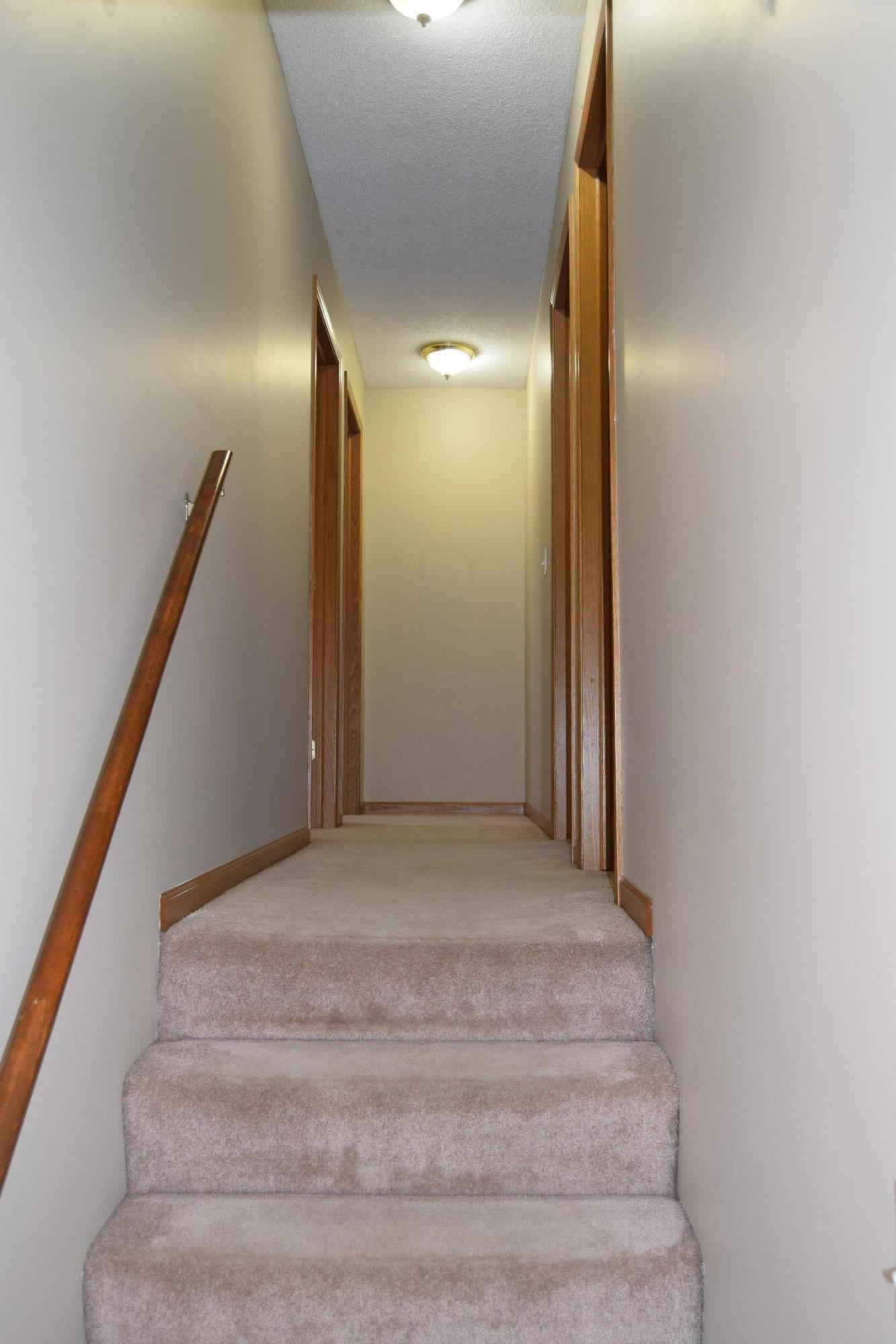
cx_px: 448
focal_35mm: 33
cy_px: 672
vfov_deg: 57.2
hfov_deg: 40.0
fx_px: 1232
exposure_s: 1/80
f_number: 4.5
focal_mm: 22
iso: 800
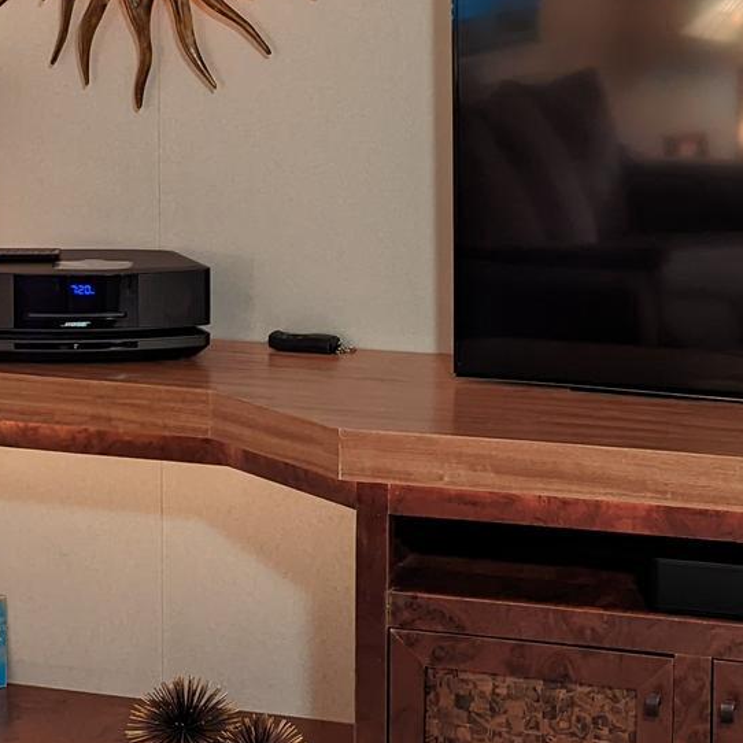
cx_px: 595
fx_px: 1943
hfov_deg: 21.4
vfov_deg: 21.5
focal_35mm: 80
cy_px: 229
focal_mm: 6.81
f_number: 1.85
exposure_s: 1/24
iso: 269
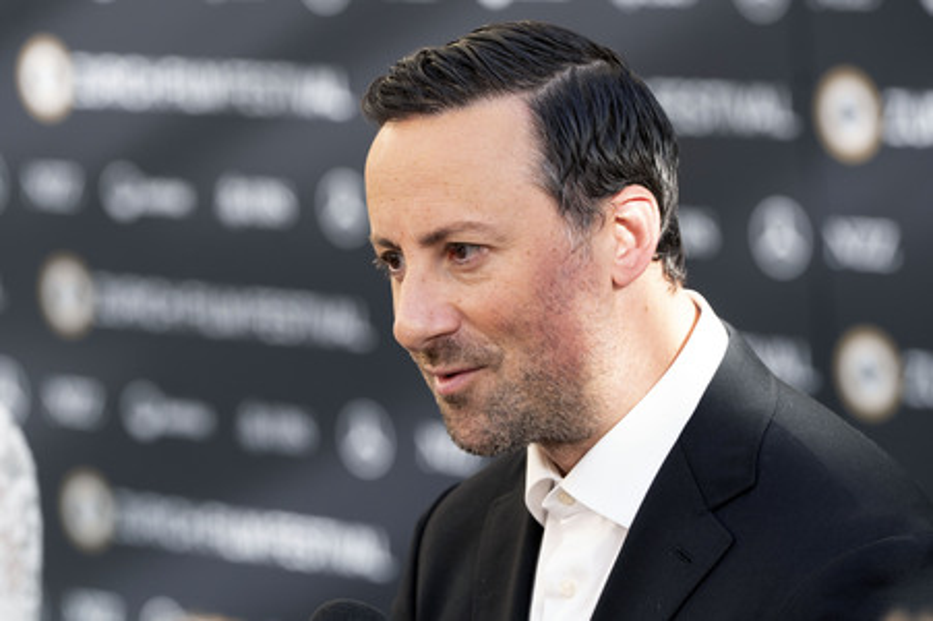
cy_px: 313
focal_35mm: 225
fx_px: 5830
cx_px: 442
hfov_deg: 9.1
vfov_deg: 6.1
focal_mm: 197
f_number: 5.6
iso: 800
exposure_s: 1/400
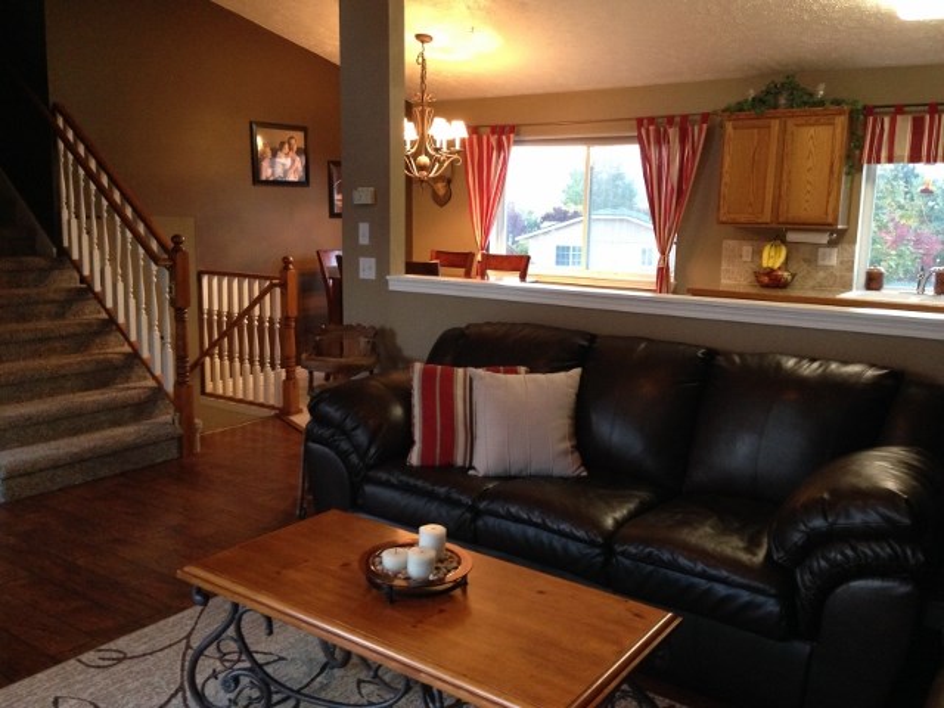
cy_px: 354
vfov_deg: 42.9
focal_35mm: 33
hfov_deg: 55.4
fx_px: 900
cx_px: 472
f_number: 2.4
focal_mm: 4.12
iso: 250
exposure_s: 1/20
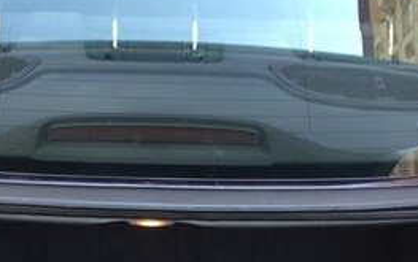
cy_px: 356
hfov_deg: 26.7
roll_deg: -1.2
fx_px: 878
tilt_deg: -35.1
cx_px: 153
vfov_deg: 16.0
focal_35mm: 77
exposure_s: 1/100
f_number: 2.2
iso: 50
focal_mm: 4.15
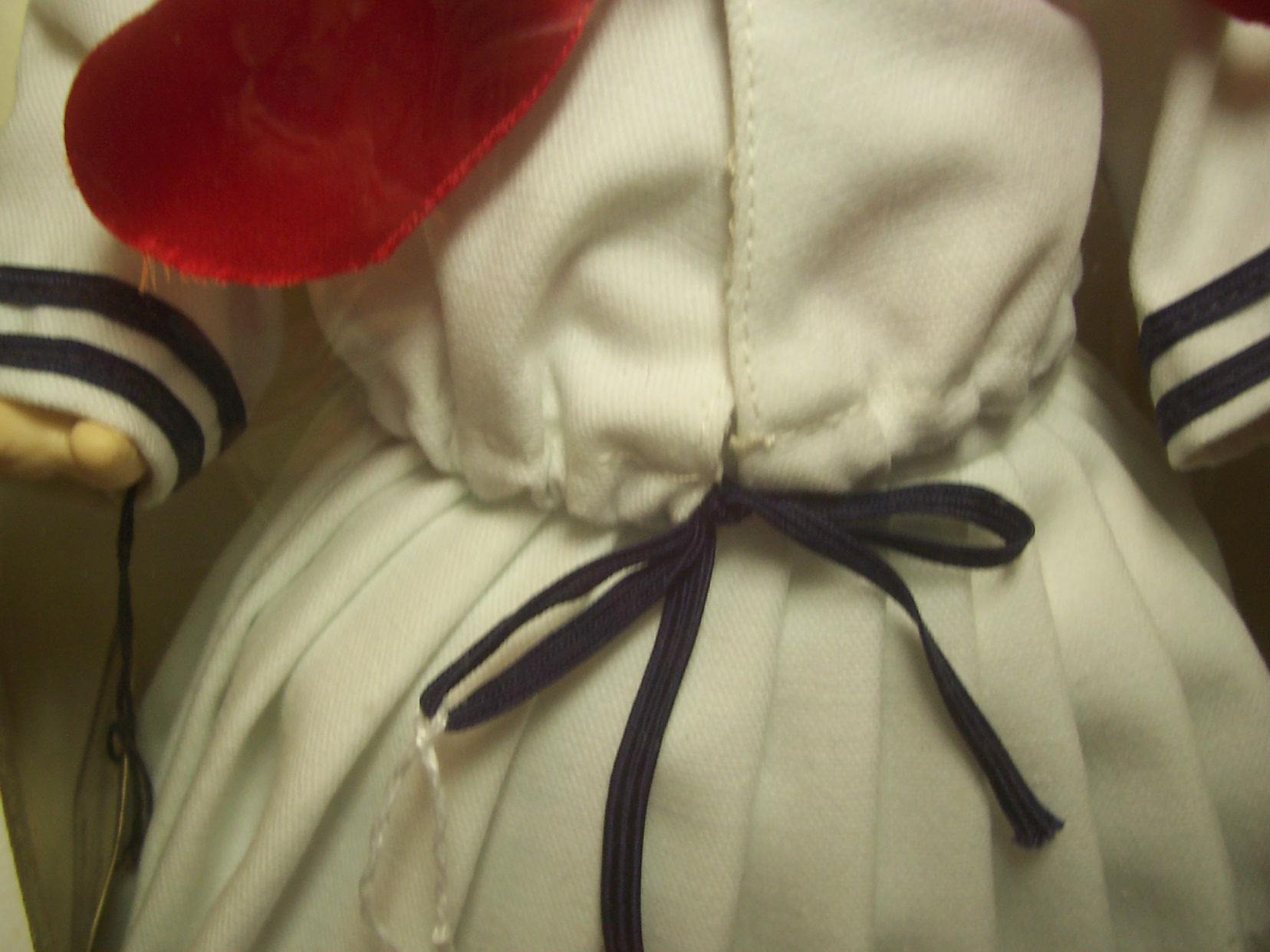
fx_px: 1357
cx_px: 635
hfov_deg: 50.1
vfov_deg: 38.7
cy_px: 476
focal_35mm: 37
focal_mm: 5.6
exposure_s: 1/30
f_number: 2.8
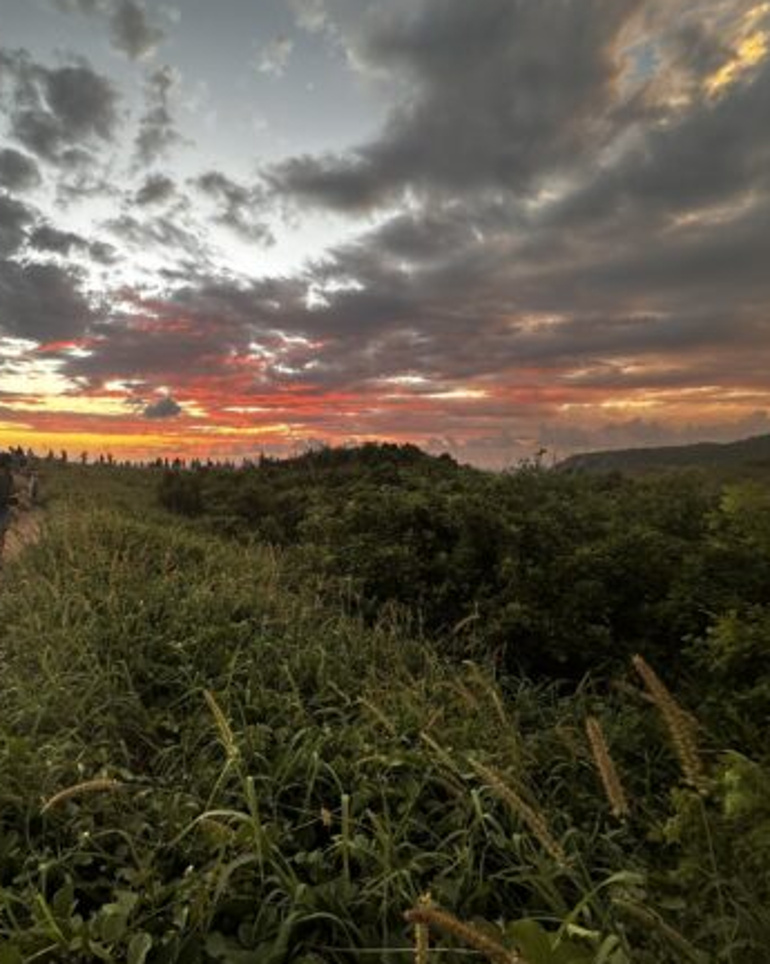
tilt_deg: -0.9
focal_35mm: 19
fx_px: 542
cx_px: 279
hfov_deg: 69.4
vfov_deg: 83.3
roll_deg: -0.4
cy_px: 478
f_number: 2.2
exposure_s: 1/99
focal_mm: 2.22
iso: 80
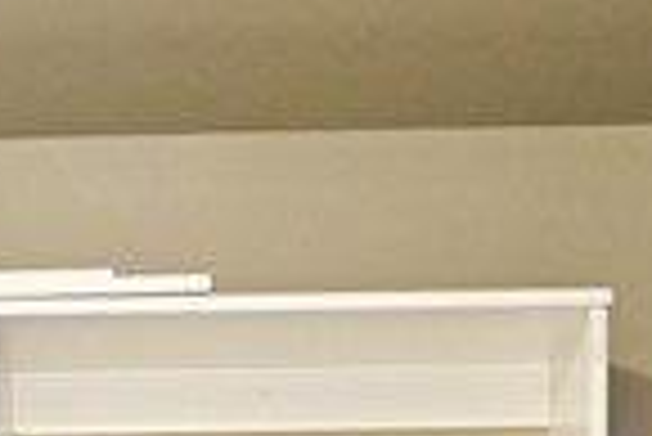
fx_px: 2175
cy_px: 1047
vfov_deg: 10.0
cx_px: 139
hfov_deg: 16.9
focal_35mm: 120
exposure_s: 1/60
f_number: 4
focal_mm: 16
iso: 1600
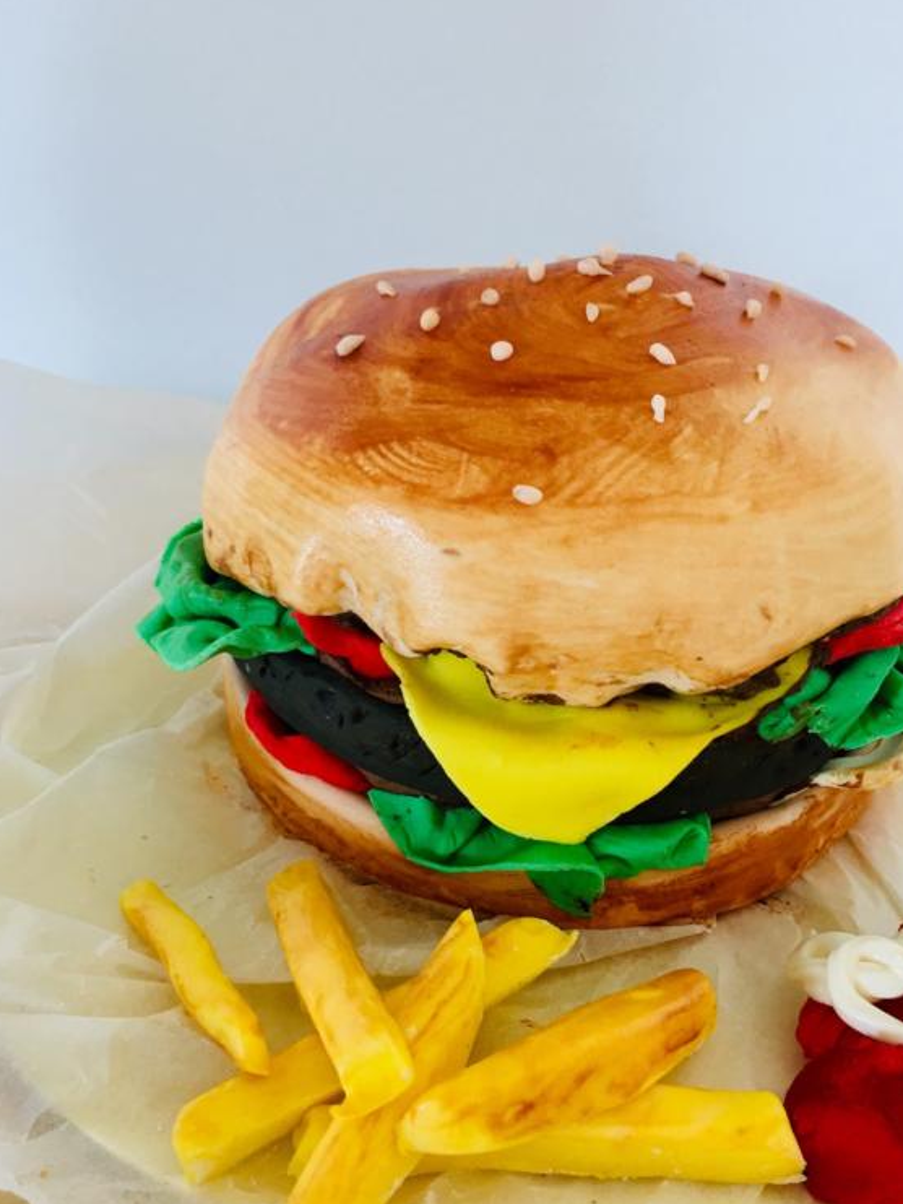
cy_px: 736
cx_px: 523
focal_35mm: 36
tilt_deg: -35.5
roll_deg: -3.6
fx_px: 1252
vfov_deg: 50.9
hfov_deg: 39.6
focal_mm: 4.15
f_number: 2.2
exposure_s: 1/17
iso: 32
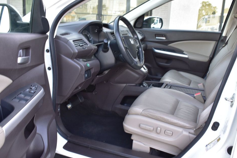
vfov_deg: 36.8
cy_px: 84
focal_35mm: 36
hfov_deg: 53.1
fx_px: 237
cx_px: 124
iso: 400
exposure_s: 1/20
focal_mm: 22
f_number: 6.3
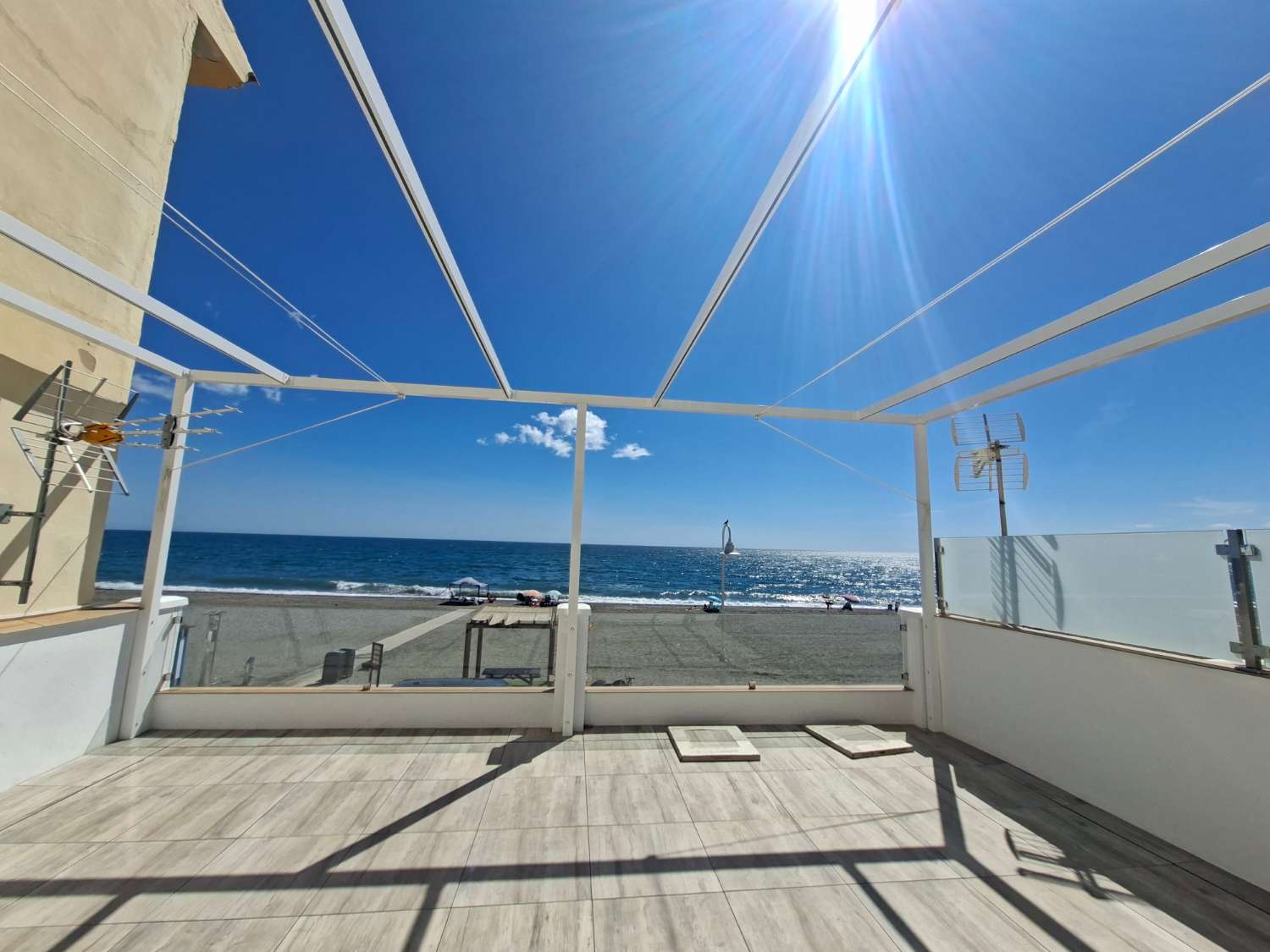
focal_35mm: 13
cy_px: 476
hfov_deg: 106.2
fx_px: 477
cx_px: 635
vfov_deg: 89.9
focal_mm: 1.74
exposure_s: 1/1789
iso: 40
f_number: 2.2
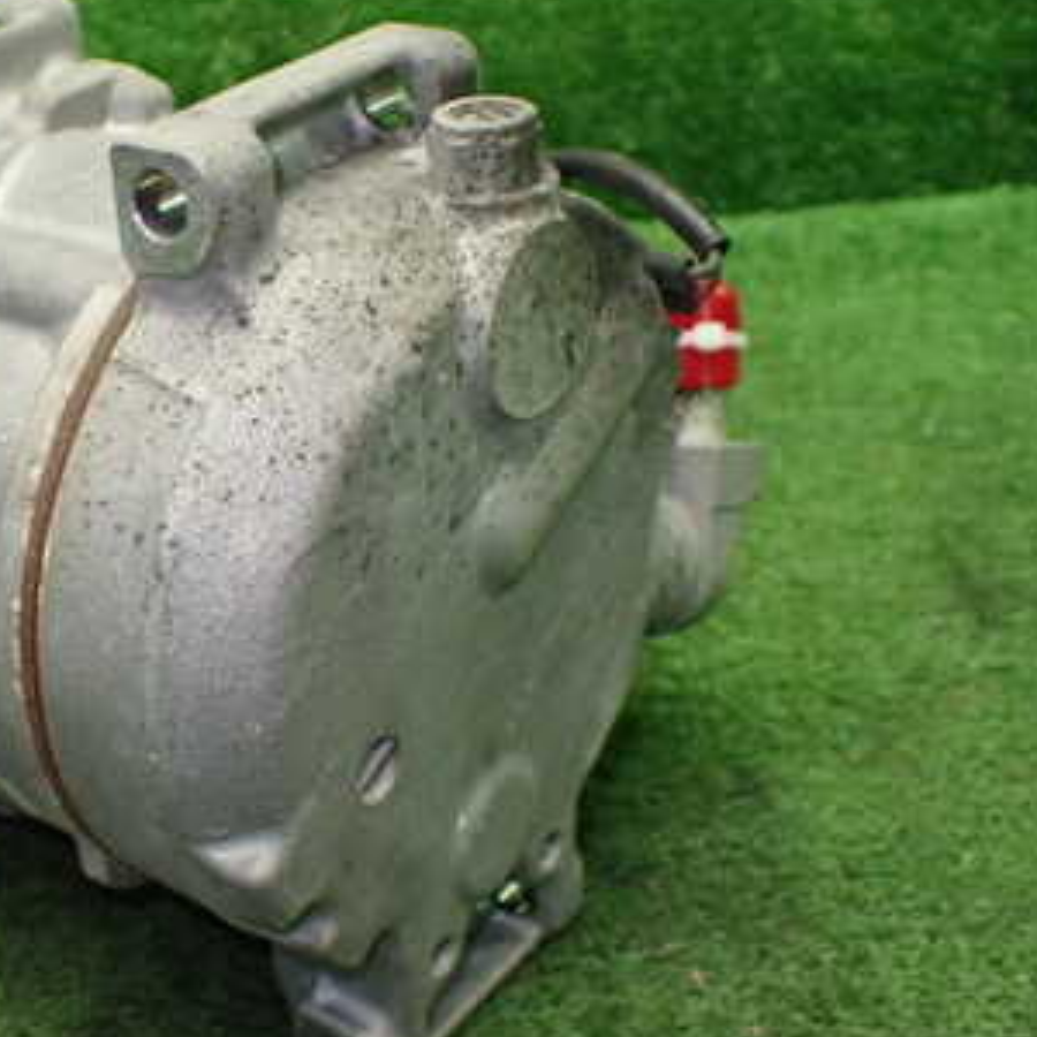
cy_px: 505
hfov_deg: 31.1
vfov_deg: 32.2
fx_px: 1796
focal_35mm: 53
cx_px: 159
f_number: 2.3
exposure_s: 1/125
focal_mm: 5.4
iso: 640
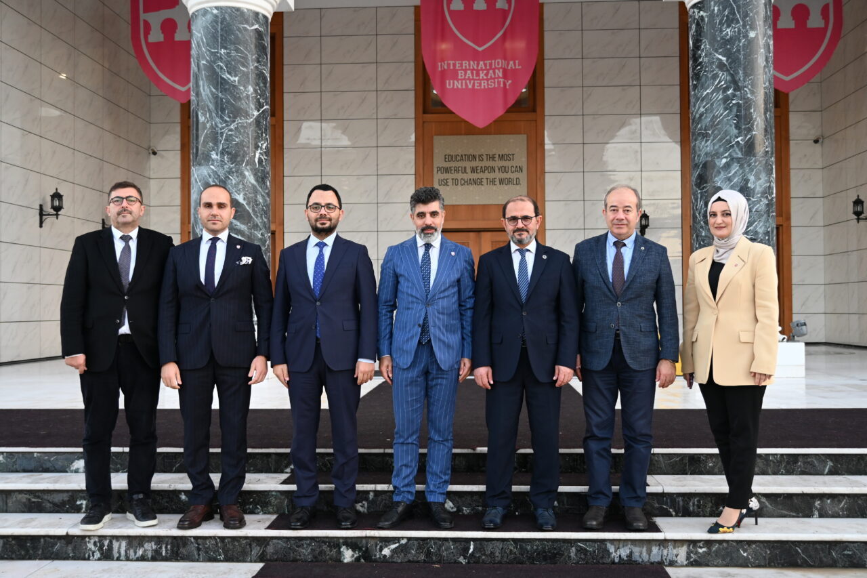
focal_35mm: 37
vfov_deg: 36.2
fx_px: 885
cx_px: 434
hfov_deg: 52.2
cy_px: 289
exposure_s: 1/125
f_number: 3.8
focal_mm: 24.5
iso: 500
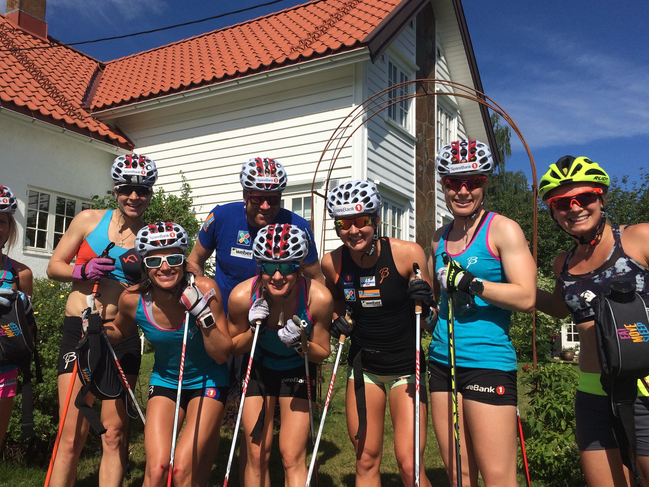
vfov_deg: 41.8
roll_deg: +0.7
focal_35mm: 34
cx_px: 290
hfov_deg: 53.9
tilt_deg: +7.2
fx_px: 637
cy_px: 251
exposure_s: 1/3731
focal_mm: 4.15
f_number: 2.2
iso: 32
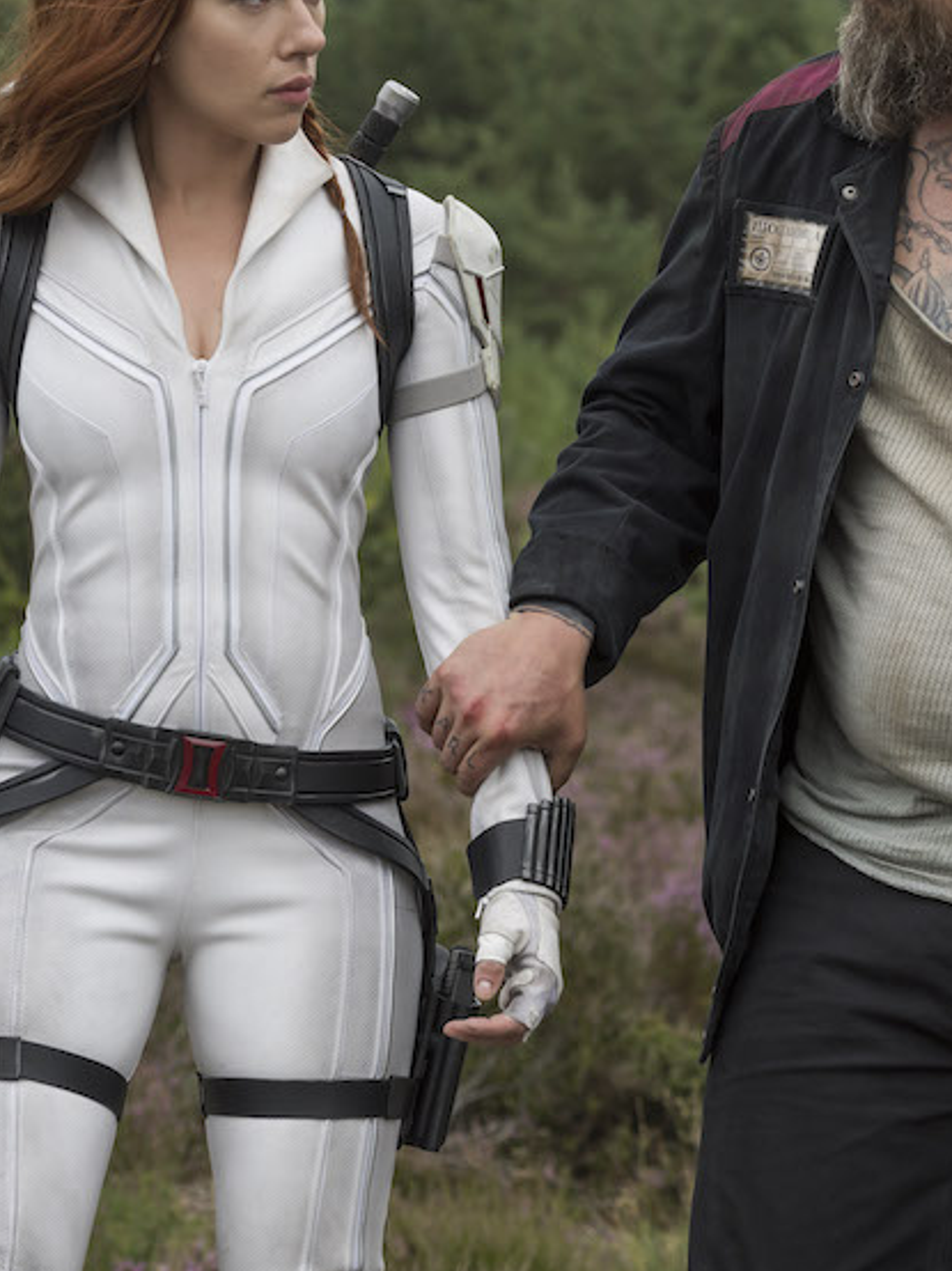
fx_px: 7266
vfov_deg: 10.0
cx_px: 1019
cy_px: 546
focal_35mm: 198
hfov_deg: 7.5
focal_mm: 95
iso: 200
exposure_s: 1/320
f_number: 5.6
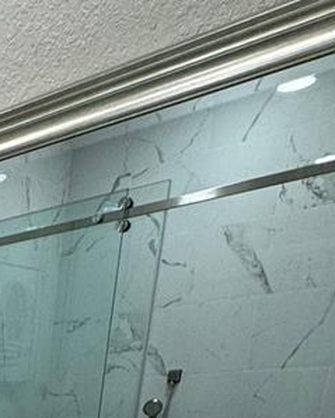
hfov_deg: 20.5
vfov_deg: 25.1
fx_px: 681
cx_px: -249
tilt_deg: -18.3
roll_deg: +2.9
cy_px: 641
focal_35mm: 55
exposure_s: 1/120
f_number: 2.2
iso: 160
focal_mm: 2.22
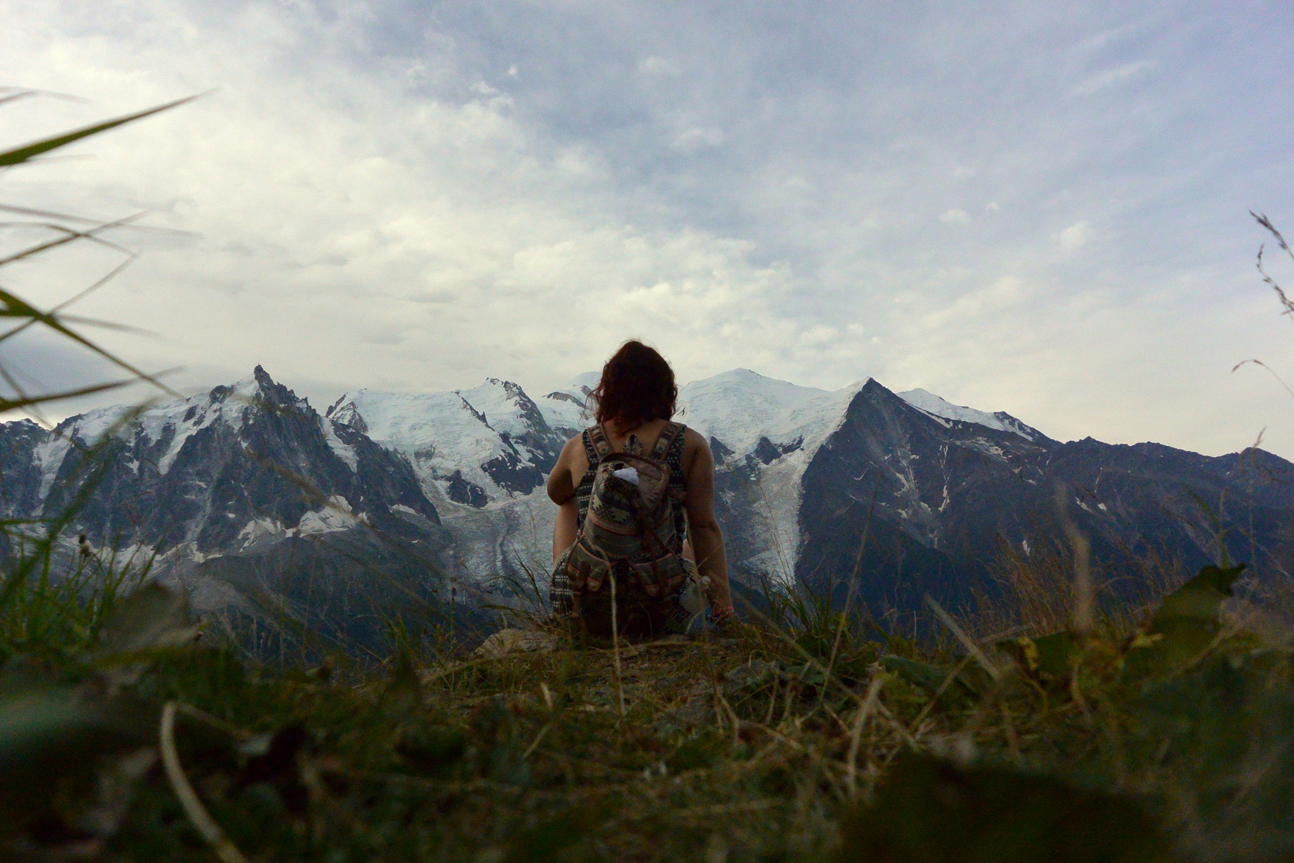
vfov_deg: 47.9
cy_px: 432
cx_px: 647
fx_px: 970
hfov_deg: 67.4
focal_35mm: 27
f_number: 5
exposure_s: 1/6400
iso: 800
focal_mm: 10
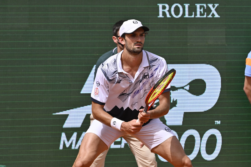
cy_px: 84
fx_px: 3554
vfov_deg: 2.7
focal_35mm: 510
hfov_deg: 4.0
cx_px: 126
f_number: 8
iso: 640
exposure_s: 1/2500
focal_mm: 340
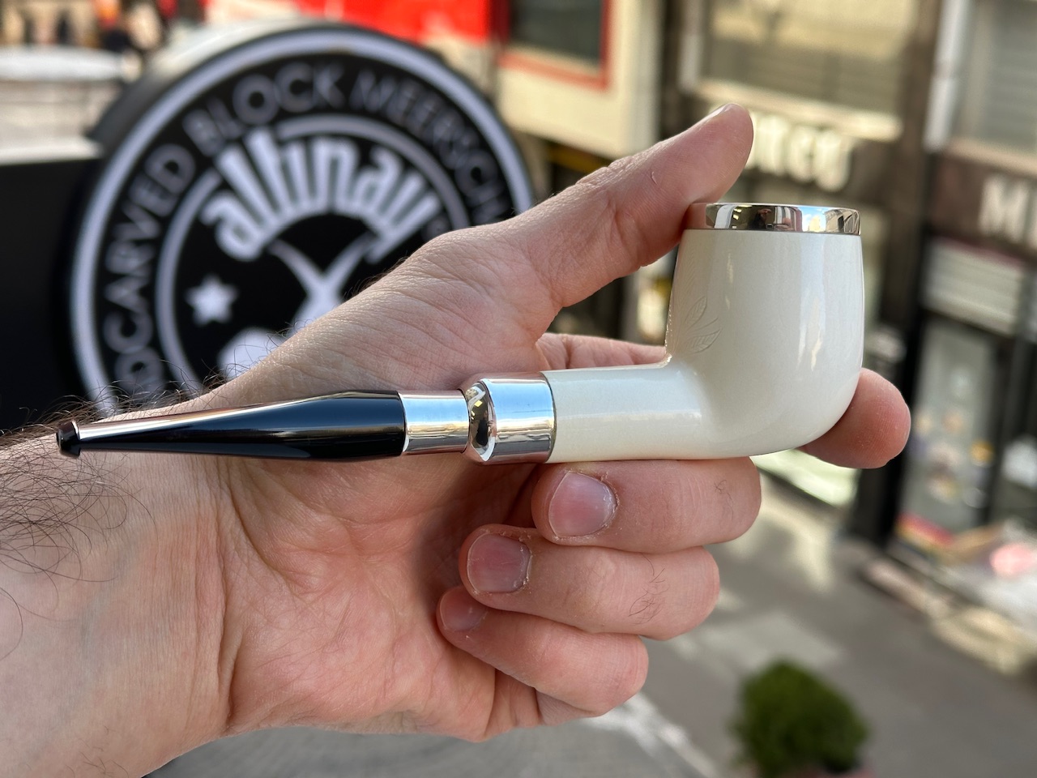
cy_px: 389
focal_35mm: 48
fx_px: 1438
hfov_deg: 39.7
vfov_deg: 30.3
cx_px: 518
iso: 64
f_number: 1.78
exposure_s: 1/463
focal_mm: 6.86
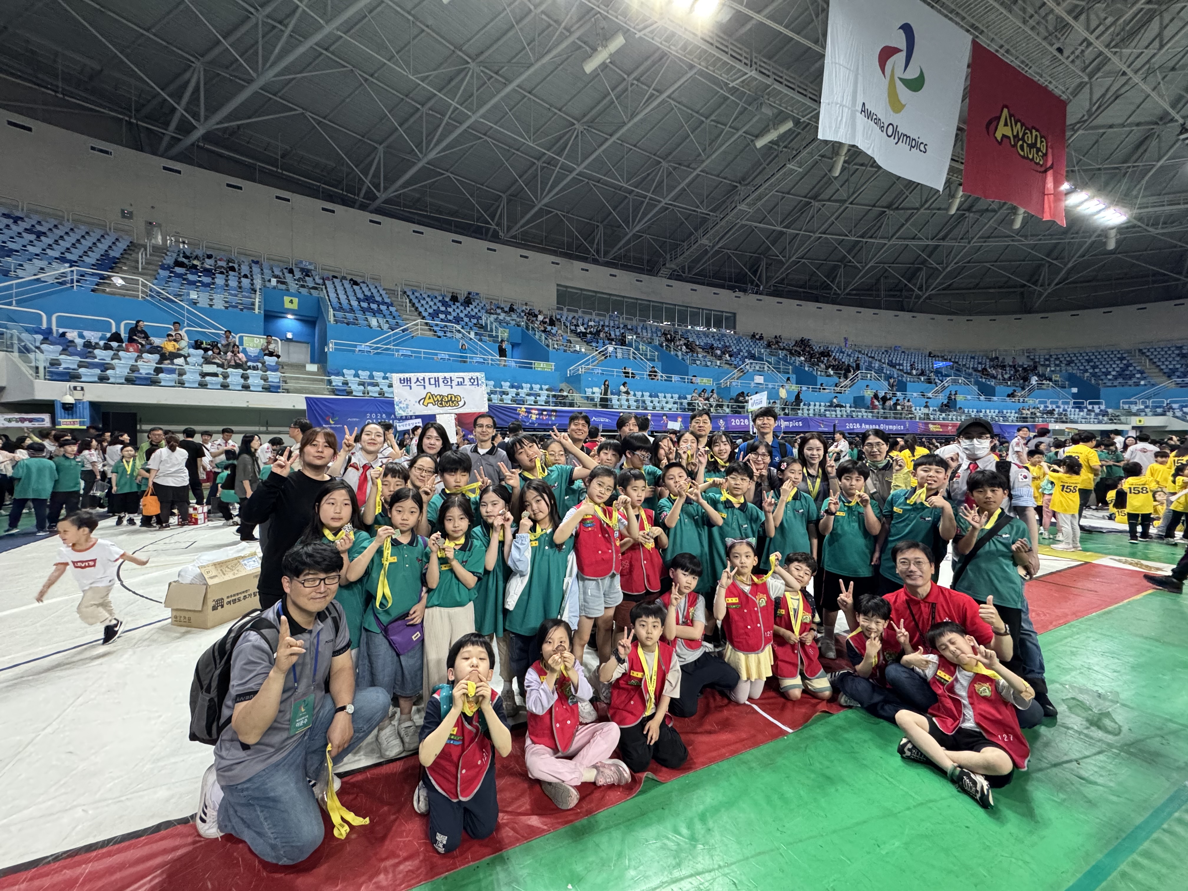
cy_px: 446
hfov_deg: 102.1
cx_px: 594
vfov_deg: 85.7
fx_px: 480
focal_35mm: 14
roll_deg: -0.2
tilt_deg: -1.4
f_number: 2.2
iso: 320
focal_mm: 2.22
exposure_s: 1/60
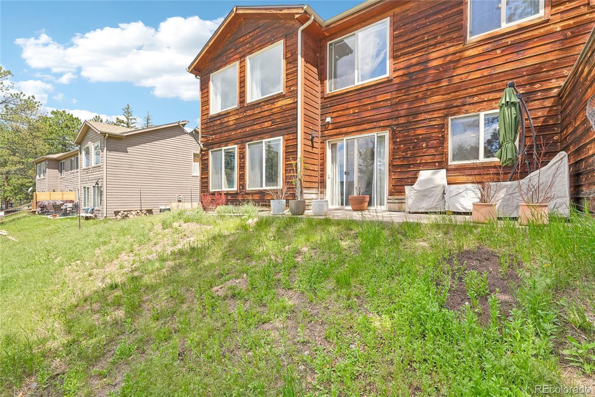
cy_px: 198
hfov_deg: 100.4
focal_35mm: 15
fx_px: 248
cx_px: 298
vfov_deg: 77.3
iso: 800
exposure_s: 1/500
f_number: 8
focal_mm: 10
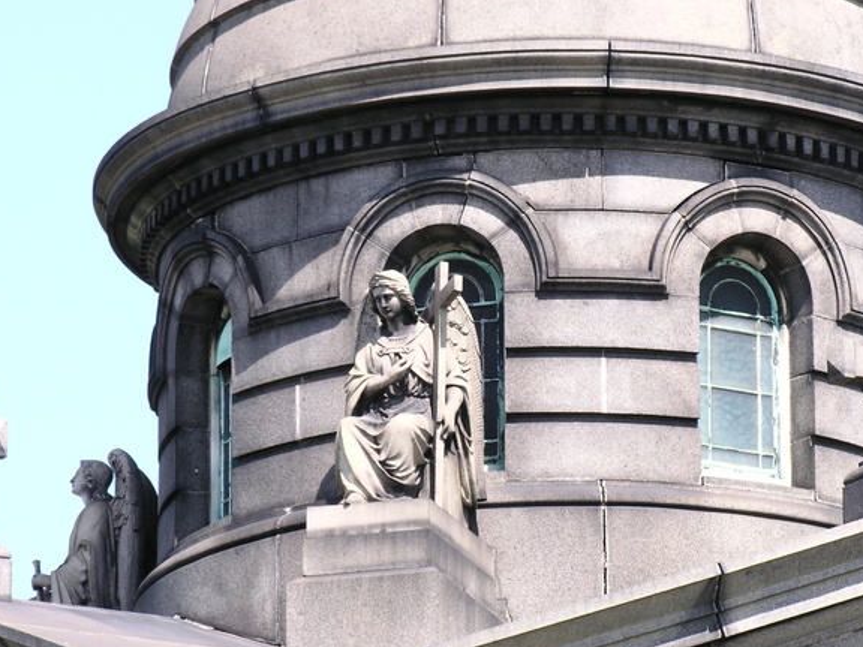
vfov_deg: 5.6
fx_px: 6582
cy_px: 385
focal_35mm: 264
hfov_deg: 7.5
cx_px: 505
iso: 50
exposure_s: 1/64.8
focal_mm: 49
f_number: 7.3
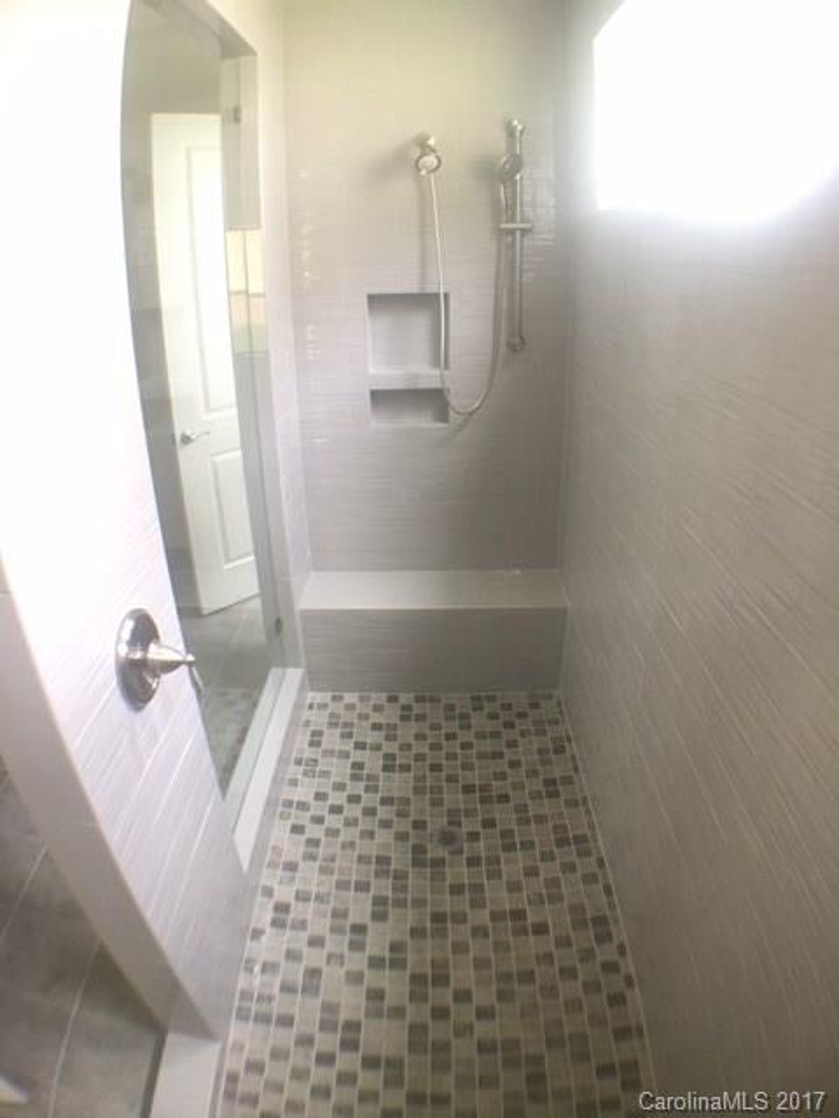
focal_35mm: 29
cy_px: 559
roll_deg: +1.2
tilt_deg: -24.1
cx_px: 420
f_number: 2.2
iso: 125
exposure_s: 1/30
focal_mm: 4.15
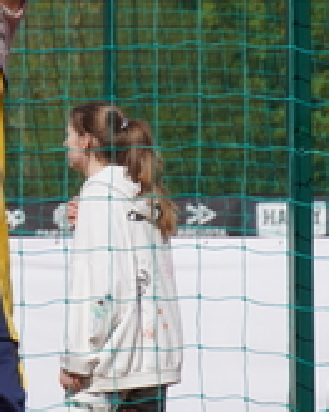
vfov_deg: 3.2
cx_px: -458
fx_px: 7419
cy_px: 111
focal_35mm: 609
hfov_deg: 2.5
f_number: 6.3
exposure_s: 1/640
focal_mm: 86
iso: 100
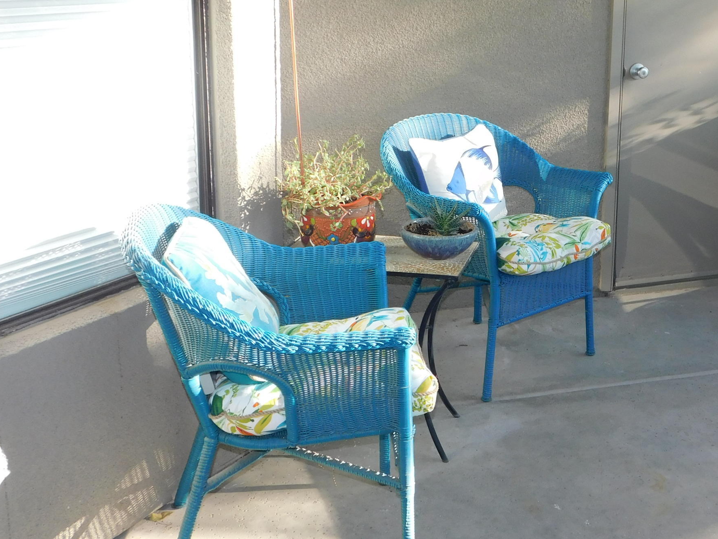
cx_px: 503
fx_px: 1058
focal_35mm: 51
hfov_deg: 36.9
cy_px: 200
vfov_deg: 28.5
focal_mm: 5.3
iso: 125
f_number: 3.2
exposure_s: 1/100
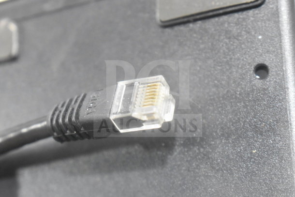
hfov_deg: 24.6
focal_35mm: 82
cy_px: 98
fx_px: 676
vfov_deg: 16.6
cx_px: 148
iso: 6400
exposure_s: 1/100
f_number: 5.6
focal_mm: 55
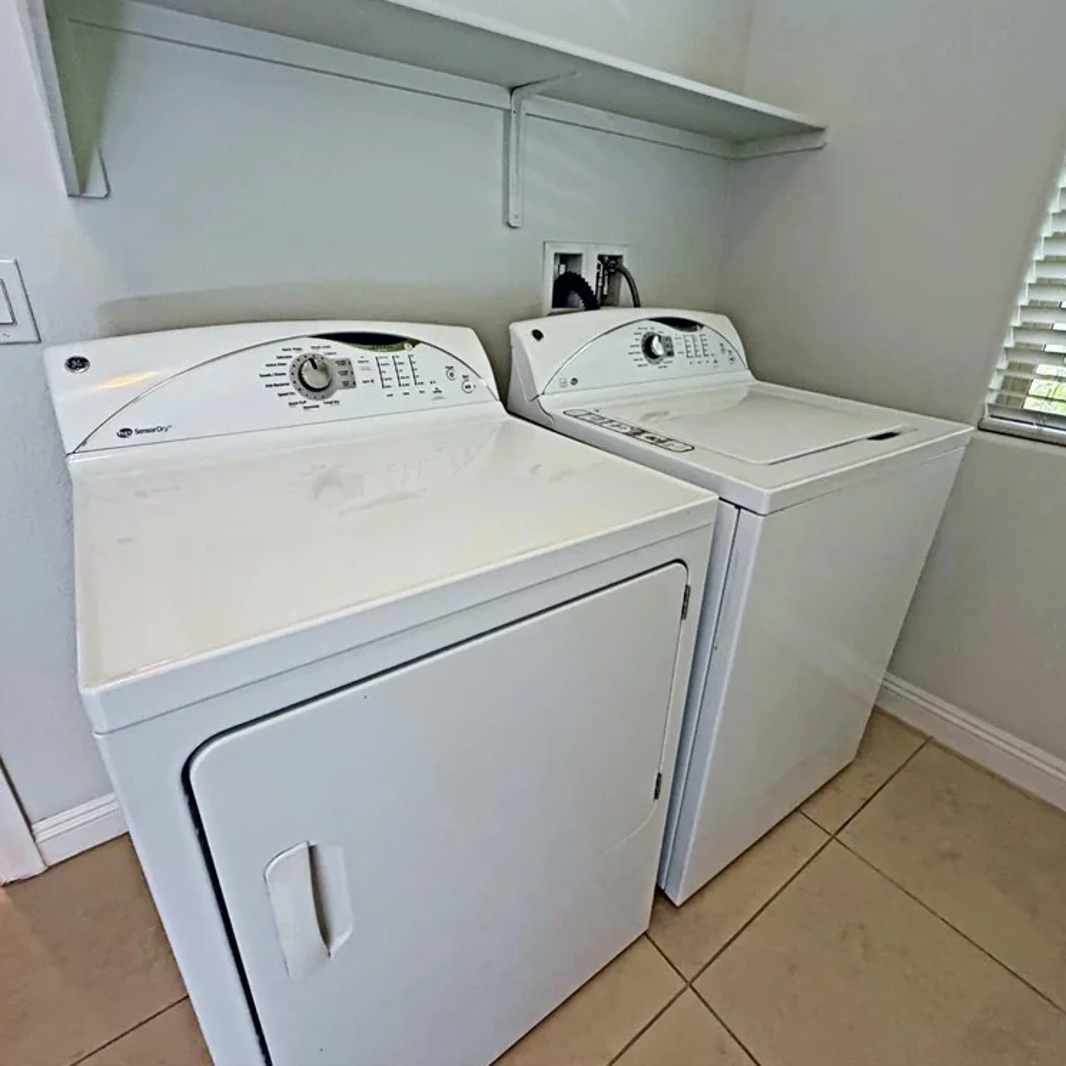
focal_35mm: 17
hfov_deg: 84.0
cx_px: 537
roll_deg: -1.3
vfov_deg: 84.0
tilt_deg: -23.1
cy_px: 519
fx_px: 592
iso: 320
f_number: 2.2
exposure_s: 1/81
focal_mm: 2.22
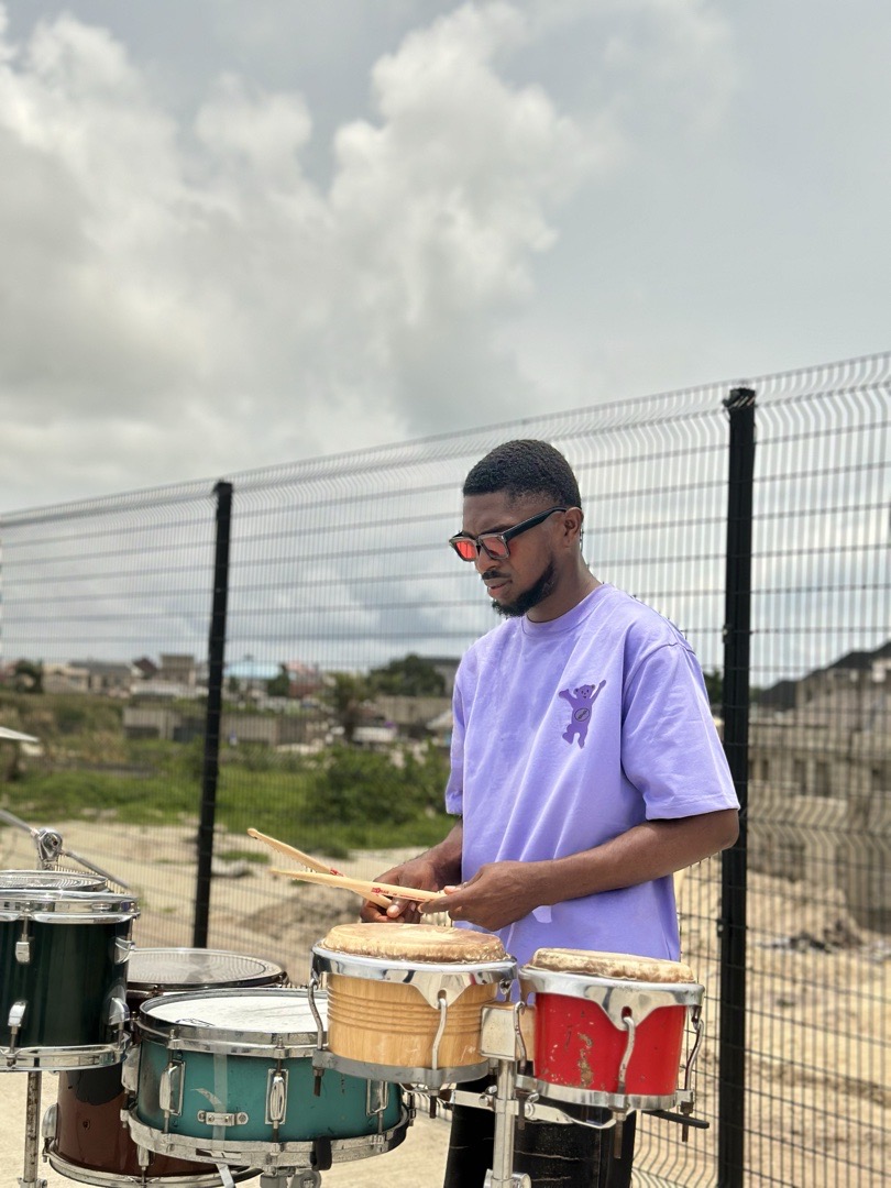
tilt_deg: +5.1
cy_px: 594
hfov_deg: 30.3
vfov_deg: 39.7
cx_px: 446
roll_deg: -1.9
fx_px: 1647
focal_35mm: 48
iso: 100
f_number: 1.78
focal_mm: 6.86
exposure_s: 1/8929
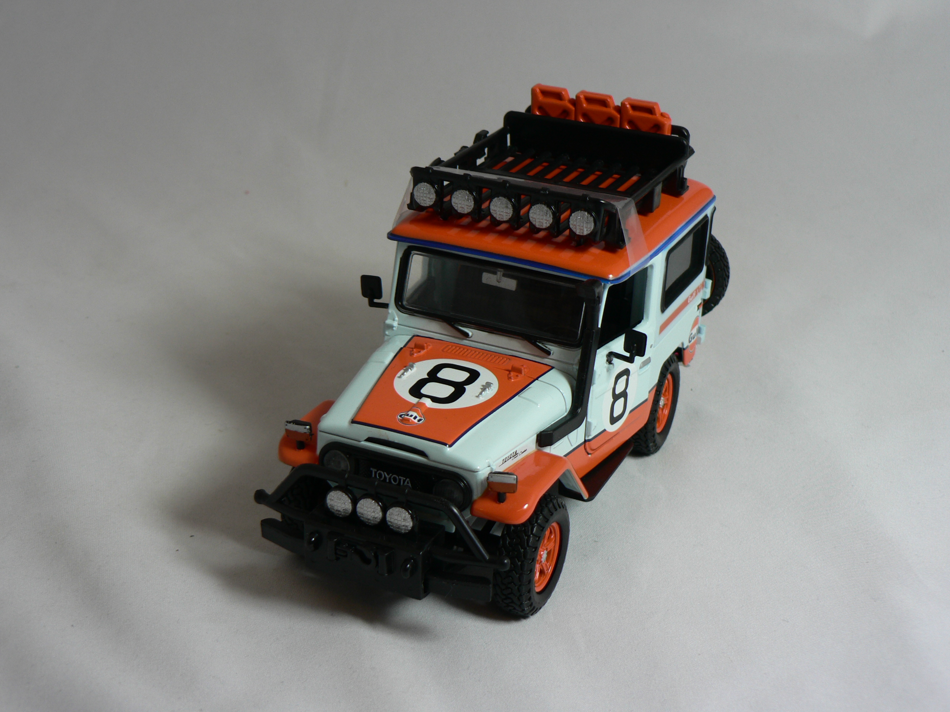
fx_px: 1564
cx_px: 475
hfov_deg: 33.8
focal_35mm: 57
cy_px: 356
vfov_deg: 25.7
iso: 80
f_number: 3.2
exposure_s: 1/50
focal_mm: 9.5
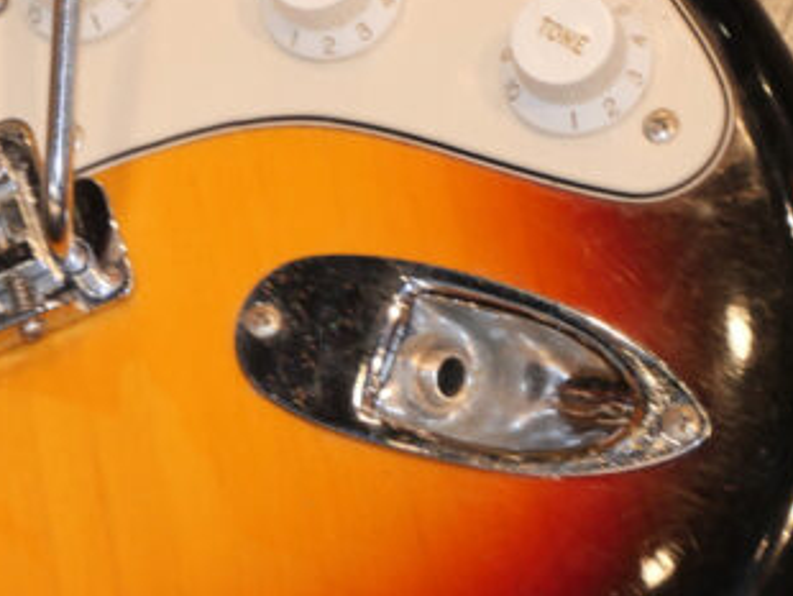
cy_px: 565
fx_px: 3783
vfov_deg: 9.0
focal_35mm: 165
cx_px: -33
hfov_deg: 11.8
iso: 800
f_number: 5.6
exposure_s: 1/50
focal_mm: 32
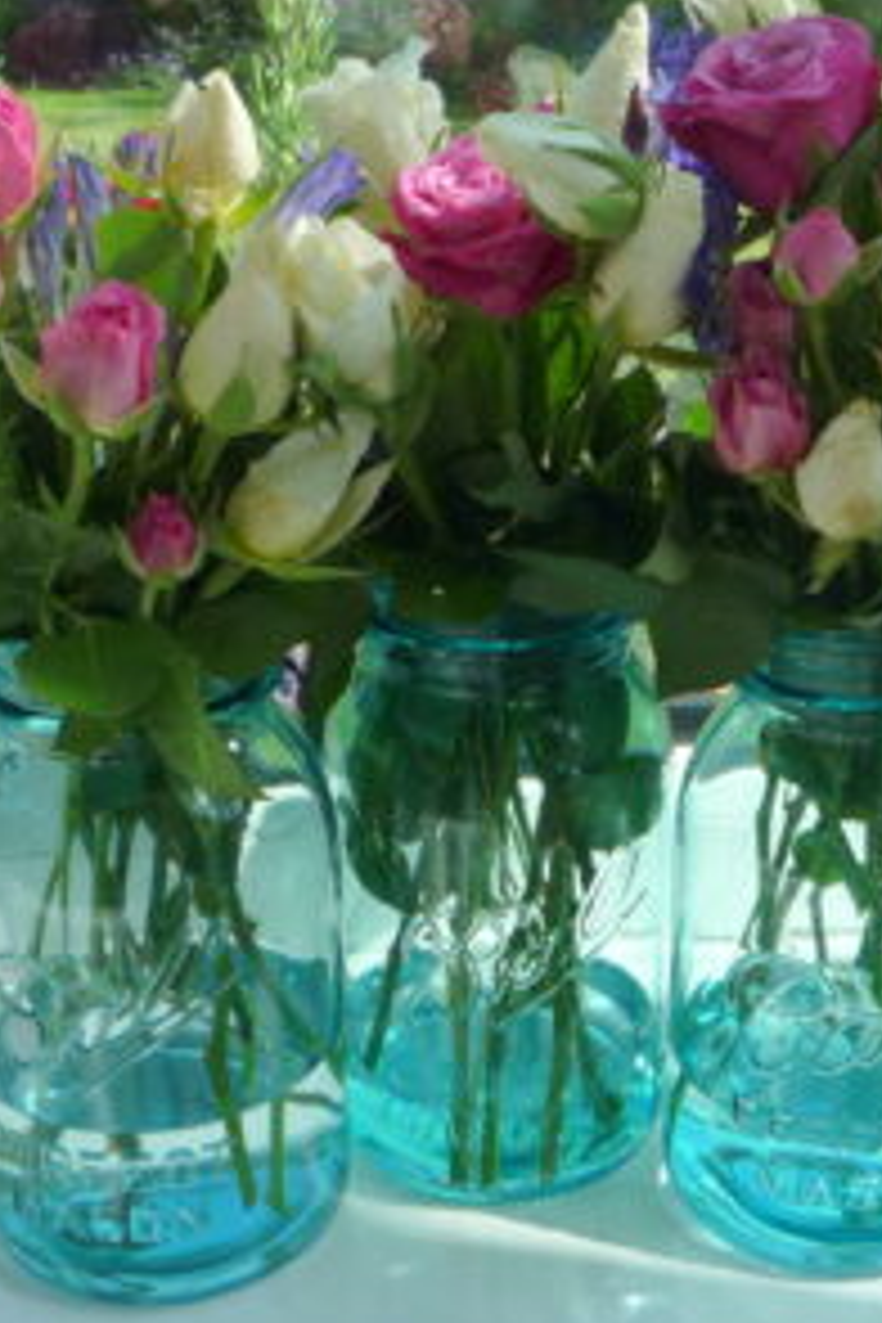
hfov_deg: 25.4
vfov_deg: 37.5
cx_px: 598
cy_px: 718
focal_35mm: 53
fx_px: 1948
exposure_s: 1/320
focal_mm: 5.2
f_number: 4
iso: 100
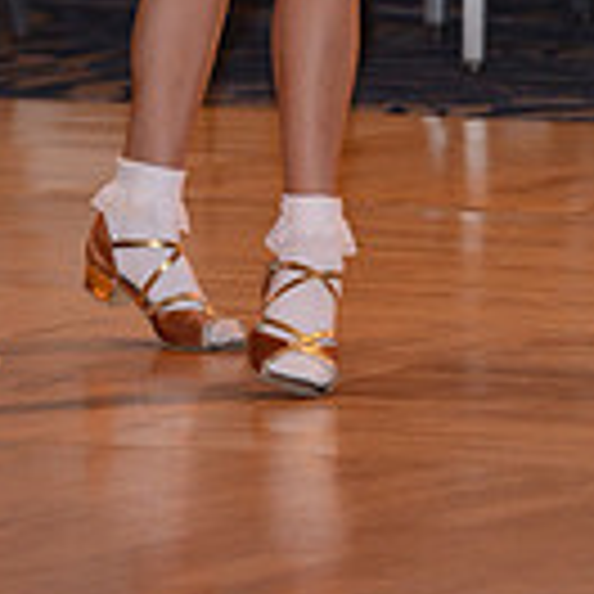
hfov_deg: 2.7
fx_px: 12736
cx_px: 241
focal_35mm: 656
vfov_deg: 2.7
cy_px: -482
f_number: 5.6
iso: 1000
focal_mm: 175
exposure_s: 1/250
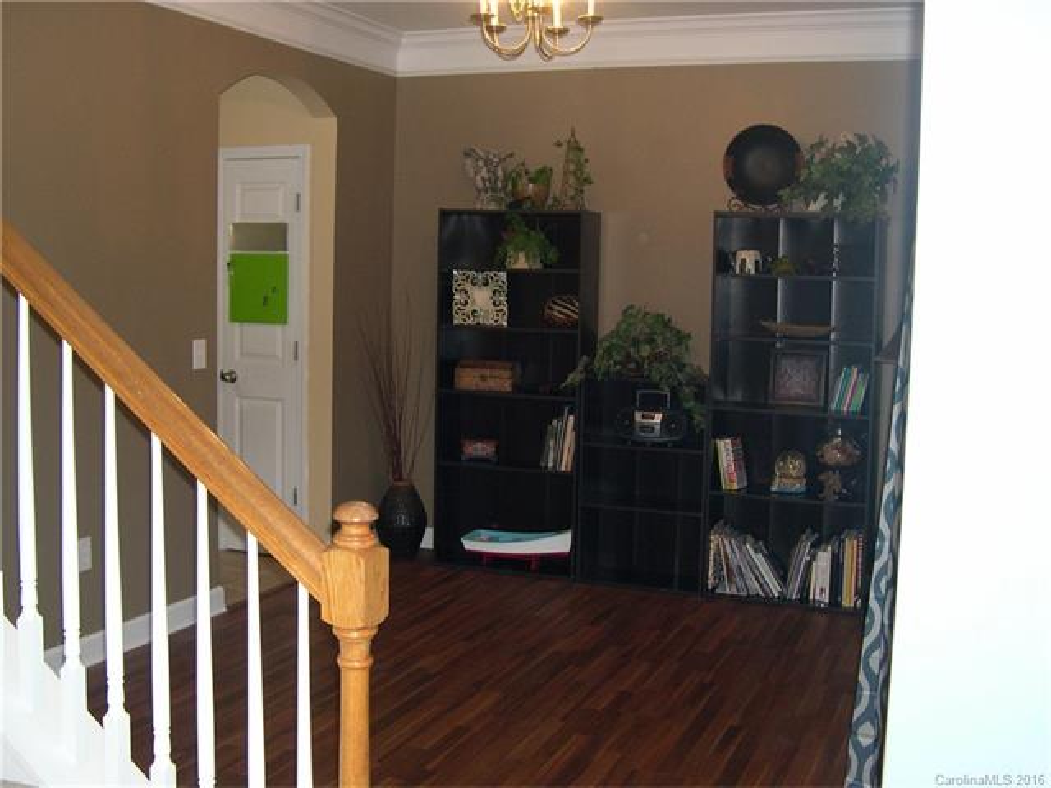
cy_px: 394
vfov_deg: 37.7
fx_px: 1154
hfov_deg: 49.0
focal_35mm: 38
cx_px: 526
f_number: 2.8
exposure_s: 1/60
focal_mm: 8
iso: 214
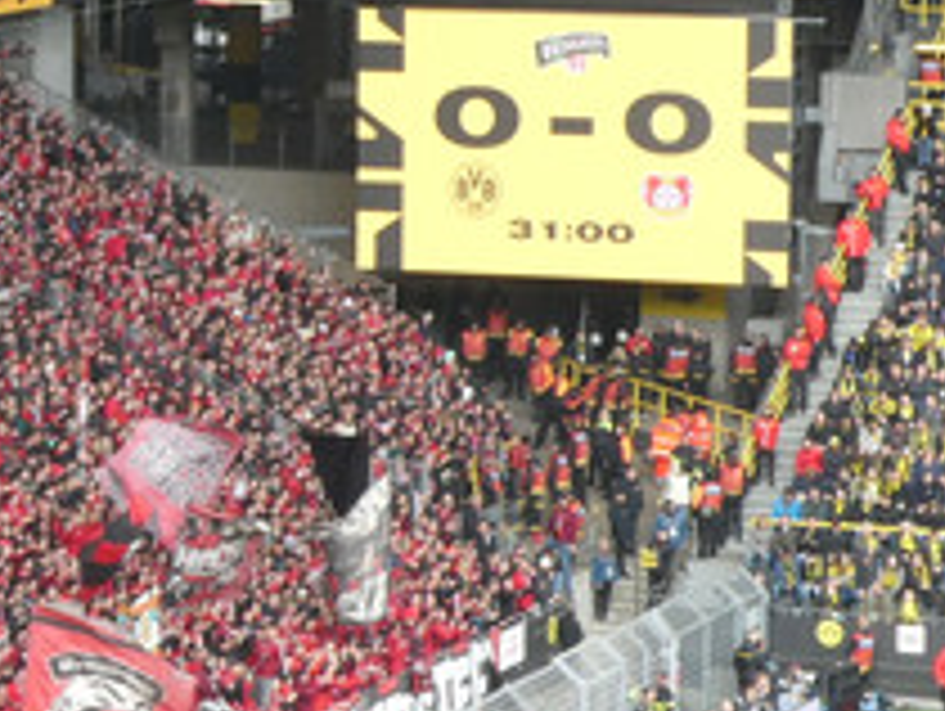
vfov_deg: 7.0
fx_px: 5821
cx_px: -27
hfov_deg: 9.2
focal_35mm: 213
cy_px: 171
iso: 160
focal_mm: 12.5
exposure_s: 1/80
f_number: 4.5
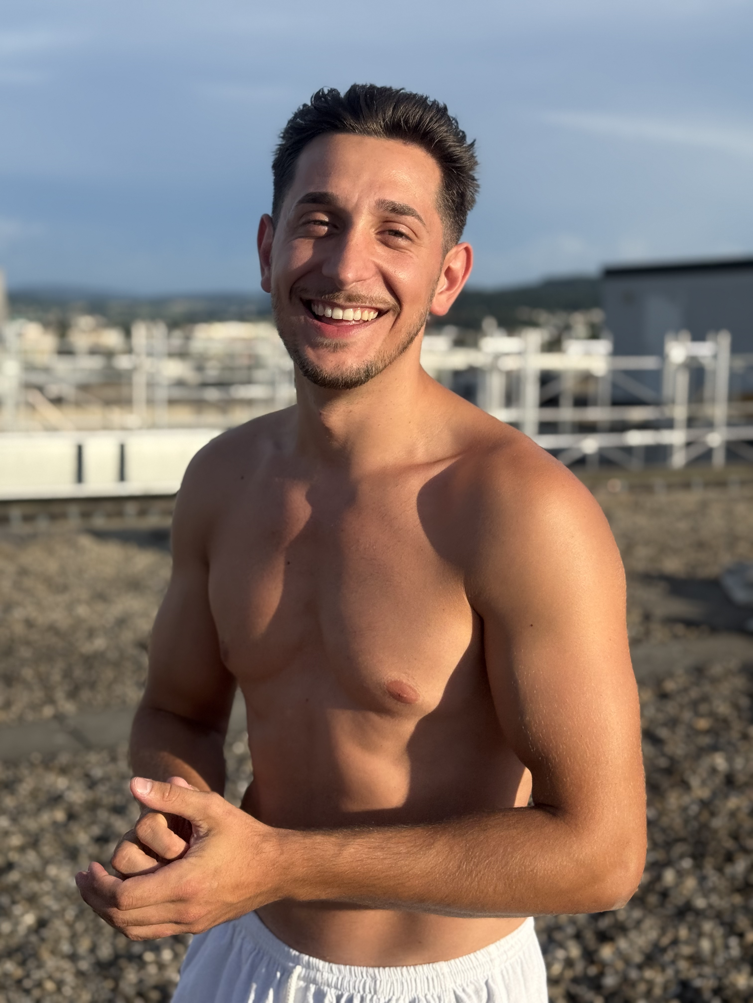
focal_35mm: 48
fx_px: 1392
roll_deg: +0.5
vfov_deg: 39.7
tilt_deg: -10.4
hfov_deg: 30.3
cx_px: 376
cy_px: 502
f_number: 1.78
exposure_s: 1/5208
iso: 80
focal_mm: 6.76
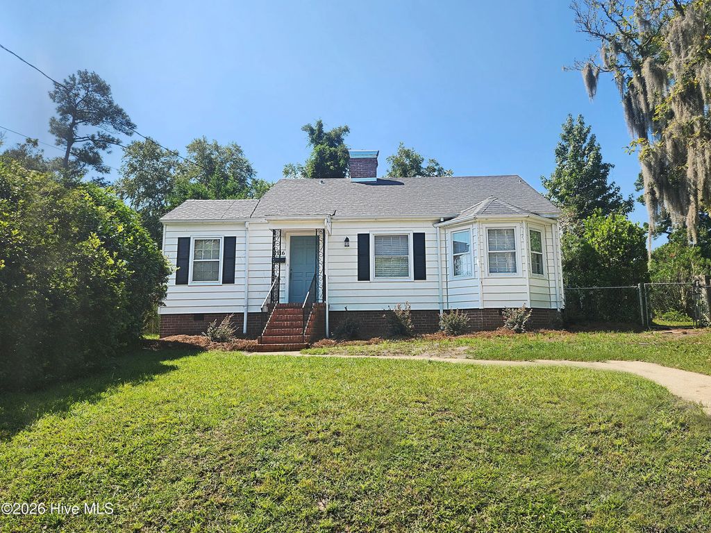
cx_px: 356
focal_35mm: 23
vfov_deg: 58.9
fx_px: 472
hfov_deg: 73.9
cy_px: 266
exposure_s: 1/1723
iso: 20
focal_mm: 5.4
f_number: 1.8
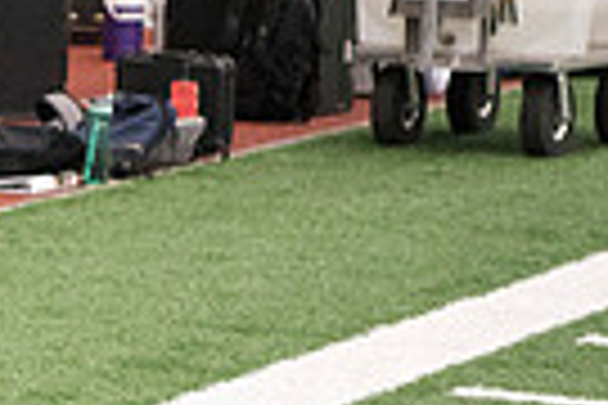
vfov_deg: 4.6
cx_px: -522
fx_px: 5083
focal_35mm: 301
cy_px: 227
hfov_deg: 6.7
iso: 2000
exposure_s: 1/200
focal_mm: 70
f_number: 2.8
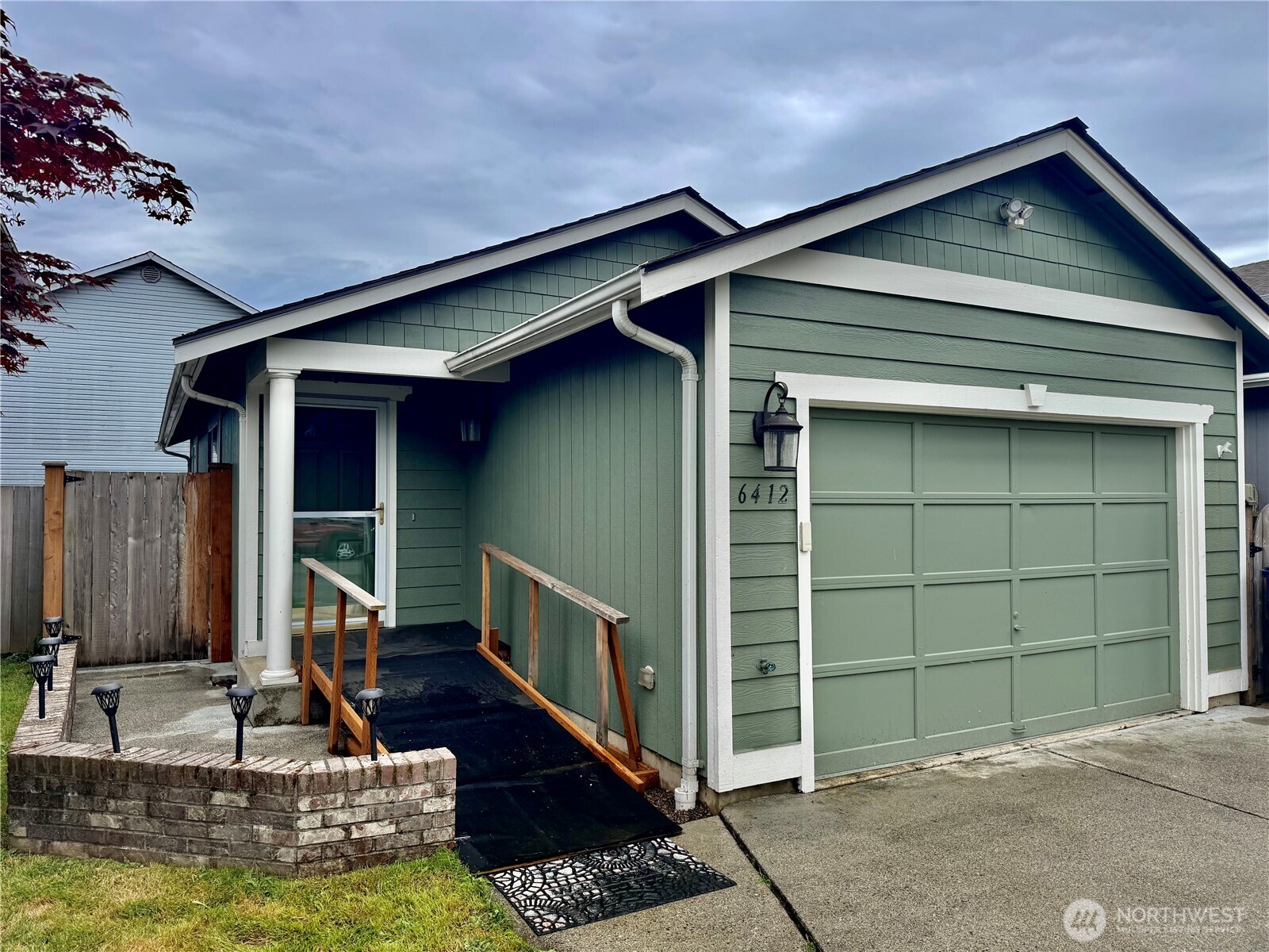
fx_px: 880
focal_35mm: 24
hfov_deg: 71.6
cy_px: 476
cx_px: 634
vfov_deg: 56.8
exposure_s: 1/1678
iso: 80
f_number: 1.78
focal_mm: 6.76
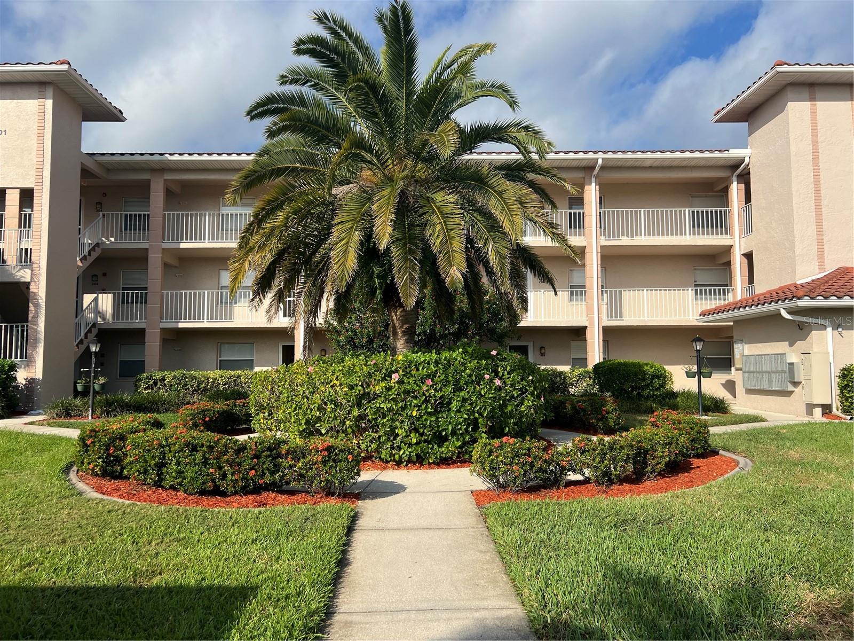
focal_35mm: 26
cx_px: 427
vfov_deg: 53.1
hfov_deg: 67.3
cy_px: 320
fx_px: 641
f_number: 1.5
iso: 50
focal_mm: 5.7
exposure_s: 1/4630
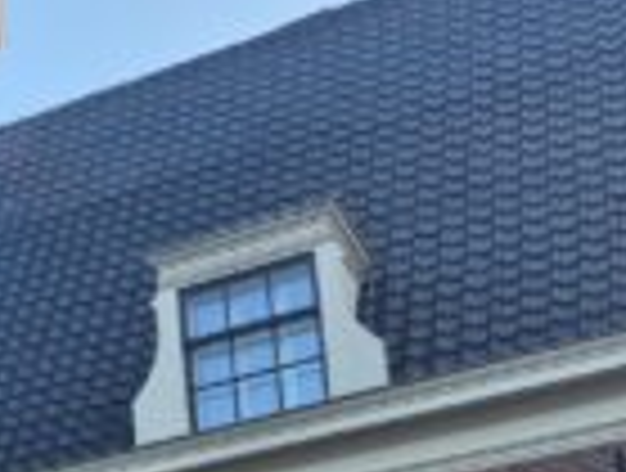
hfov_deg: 15.8
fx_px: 1795
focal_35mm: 99
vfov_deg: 13.8
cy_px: 773
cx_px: -612
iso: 25
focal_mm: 5.4
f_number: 1.8
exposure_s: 1/206
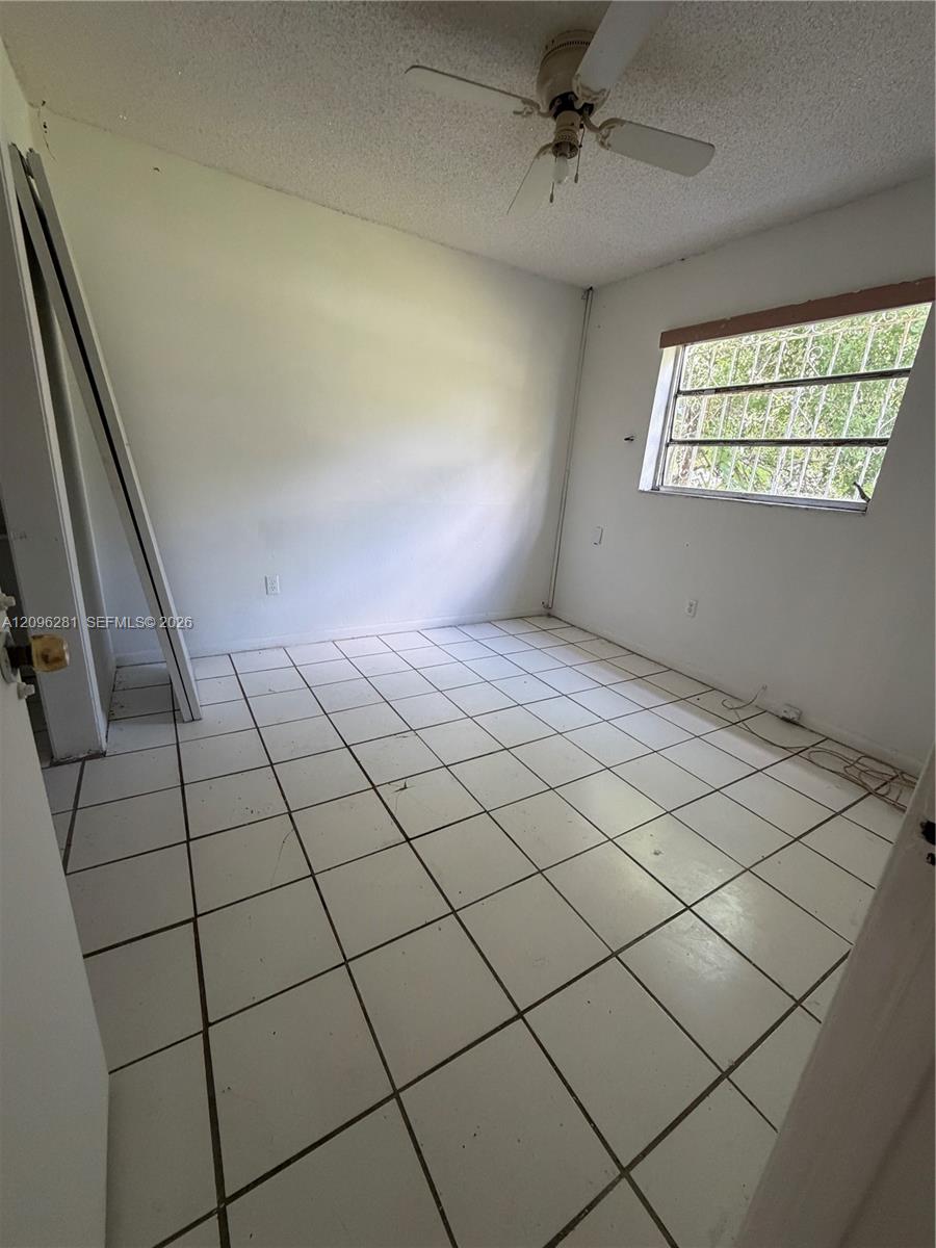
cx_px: 468
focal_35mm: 14
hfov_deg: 85.7
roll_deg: -4.5
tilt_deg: -16.8
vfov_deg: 102.1
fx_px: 505
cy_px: 624
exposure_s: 1/117
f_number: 2.2
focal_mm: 2.22
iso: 320
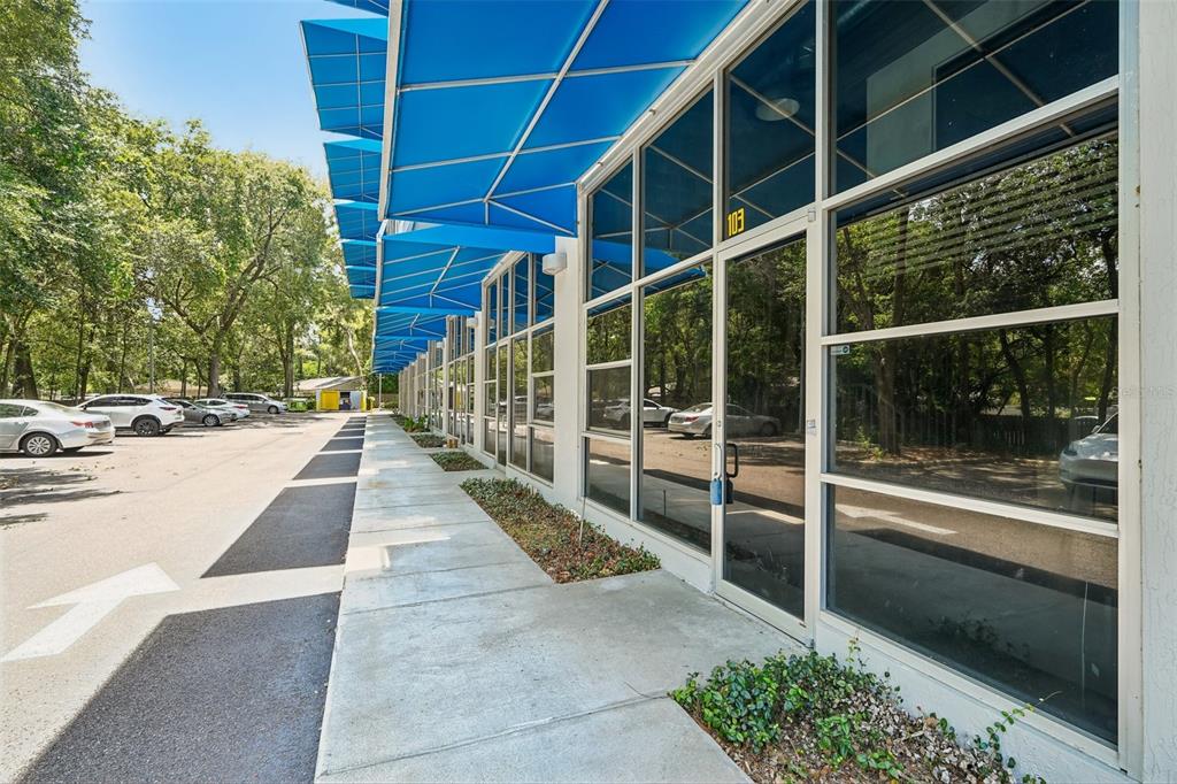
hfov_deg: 96.8
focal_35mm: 16
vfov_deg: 73.7
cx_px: 588
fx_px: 523
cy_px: 392
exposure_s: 1/8
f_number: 8
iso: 50
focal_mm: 16
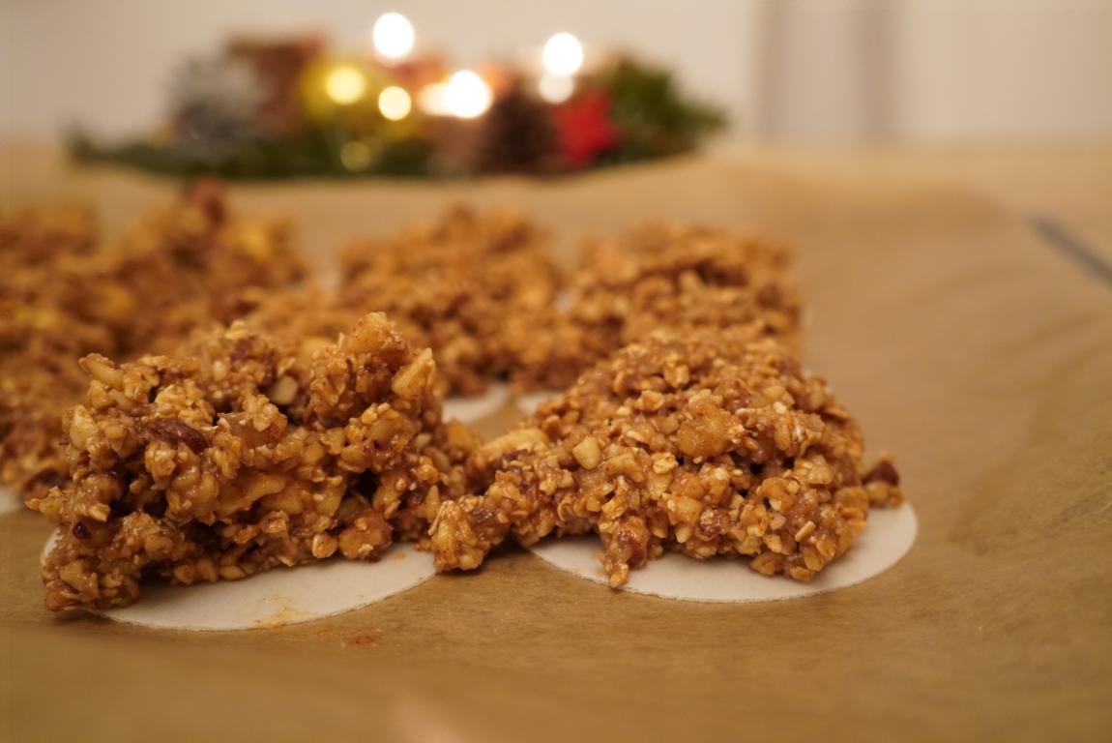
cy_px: 372
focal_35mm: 38
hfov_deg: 51.3
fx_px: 1159
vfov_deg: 35.5
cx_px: 556
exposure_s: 1/60
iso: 5000
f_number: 4
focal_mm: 25
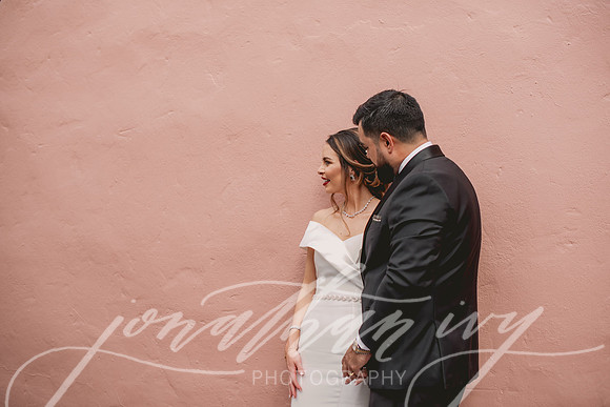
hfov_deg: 39.6
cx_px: 305
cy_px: 204
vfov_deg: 27.0
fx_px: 847
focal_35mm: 50
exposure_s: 1/1250
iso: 160
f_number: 2.5
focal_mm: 50
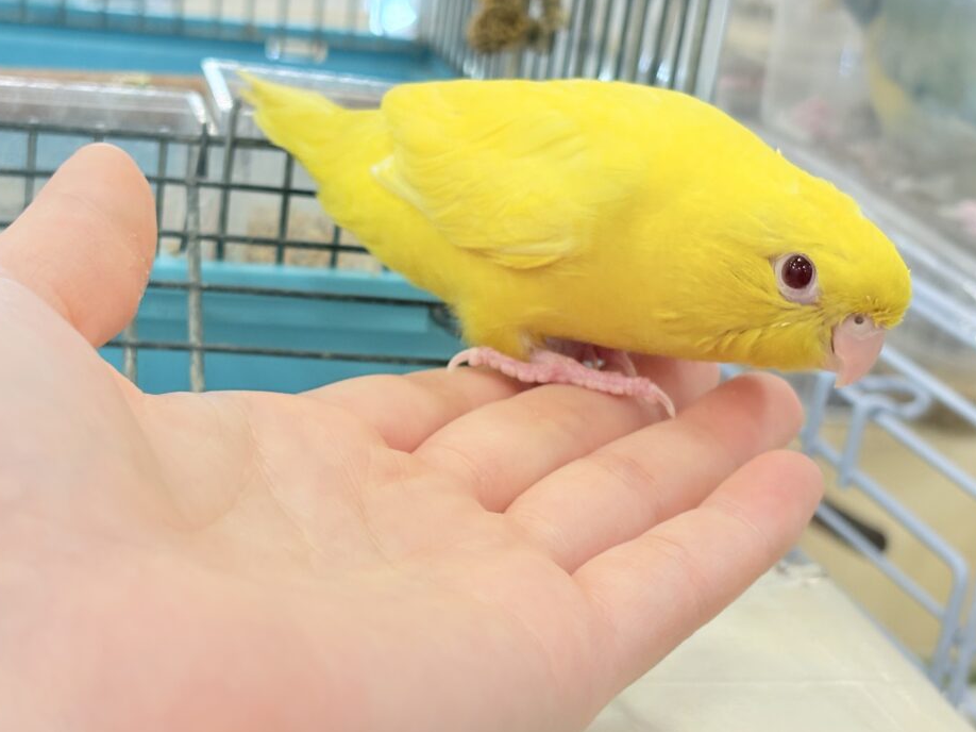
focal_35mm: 68
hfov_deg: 28.5
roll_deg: -6.9
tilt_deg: -17.6
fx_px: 1917
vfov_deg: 21.6
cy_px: 349
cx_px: 436
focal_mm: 5.96
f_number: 1.6
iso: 80
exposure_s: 1/100
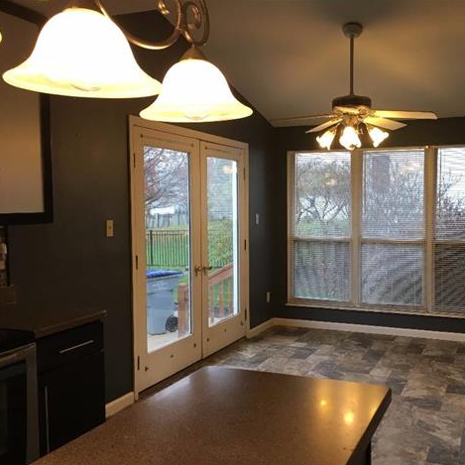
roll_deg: +0.0
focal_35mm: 35
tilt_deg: -3.8
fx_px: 532
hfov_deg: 46.7
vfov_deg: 47.2
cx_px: 297
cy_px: 237
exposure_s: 1/30
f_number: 2.2
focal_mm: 4.15
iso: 40
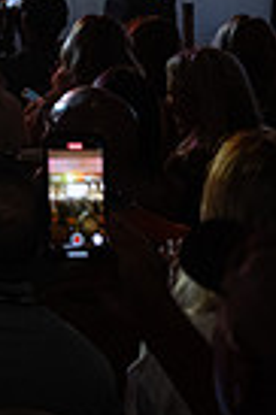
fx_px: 1718
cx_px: -579
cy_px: -150
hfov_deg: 7.8
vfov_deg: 13.2
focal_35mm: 149
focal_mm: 35
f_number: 3.5
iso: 1250
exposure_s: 1/160
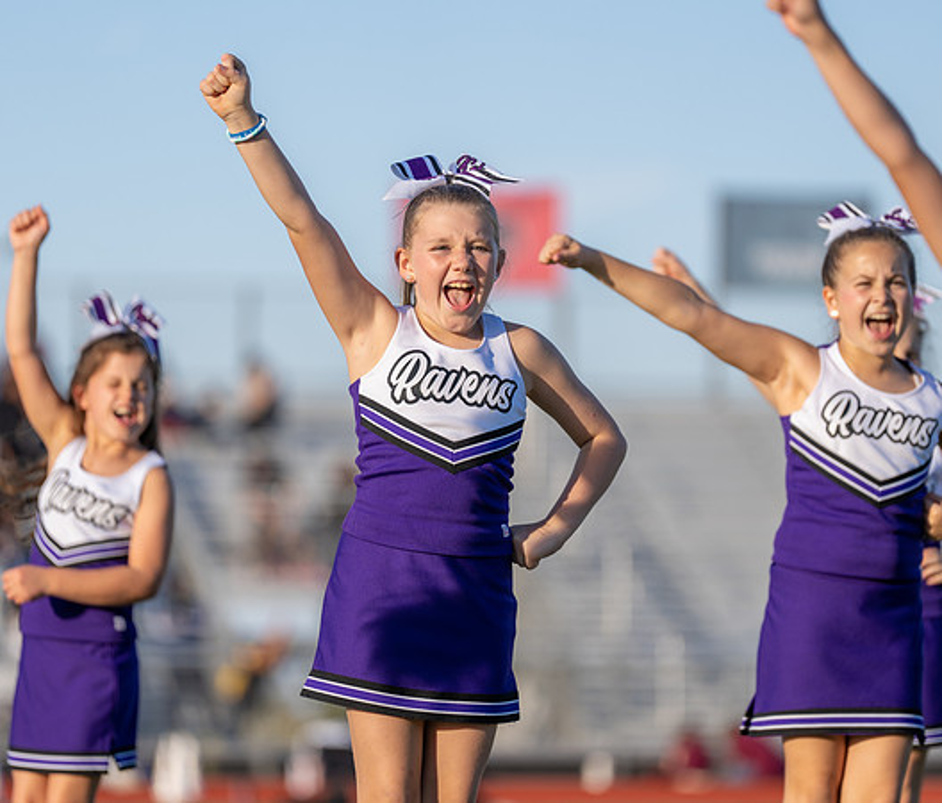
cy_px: 397
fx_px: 7269
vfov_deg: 6.3
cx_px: 443
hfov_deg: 7.4
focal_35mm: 254
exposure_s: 1/1000
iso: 100
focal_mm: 200
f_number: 2.8
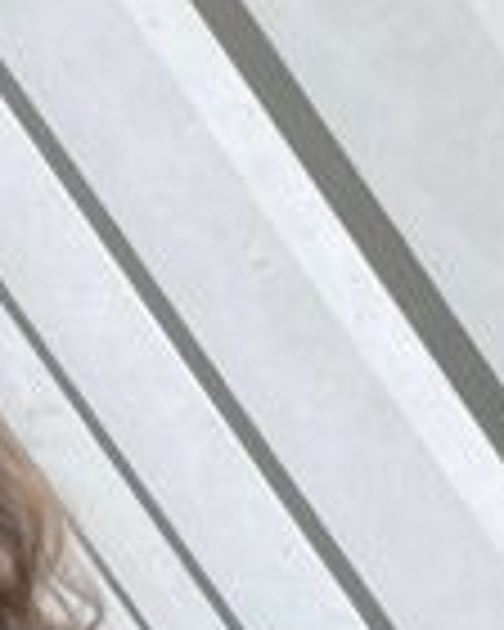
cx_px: -135
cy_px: 1616
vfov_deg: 11.1
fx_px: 2592
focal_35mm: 139
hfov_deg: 10.9
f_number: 1.6
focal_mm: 5.1
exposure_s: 1/139
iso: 32
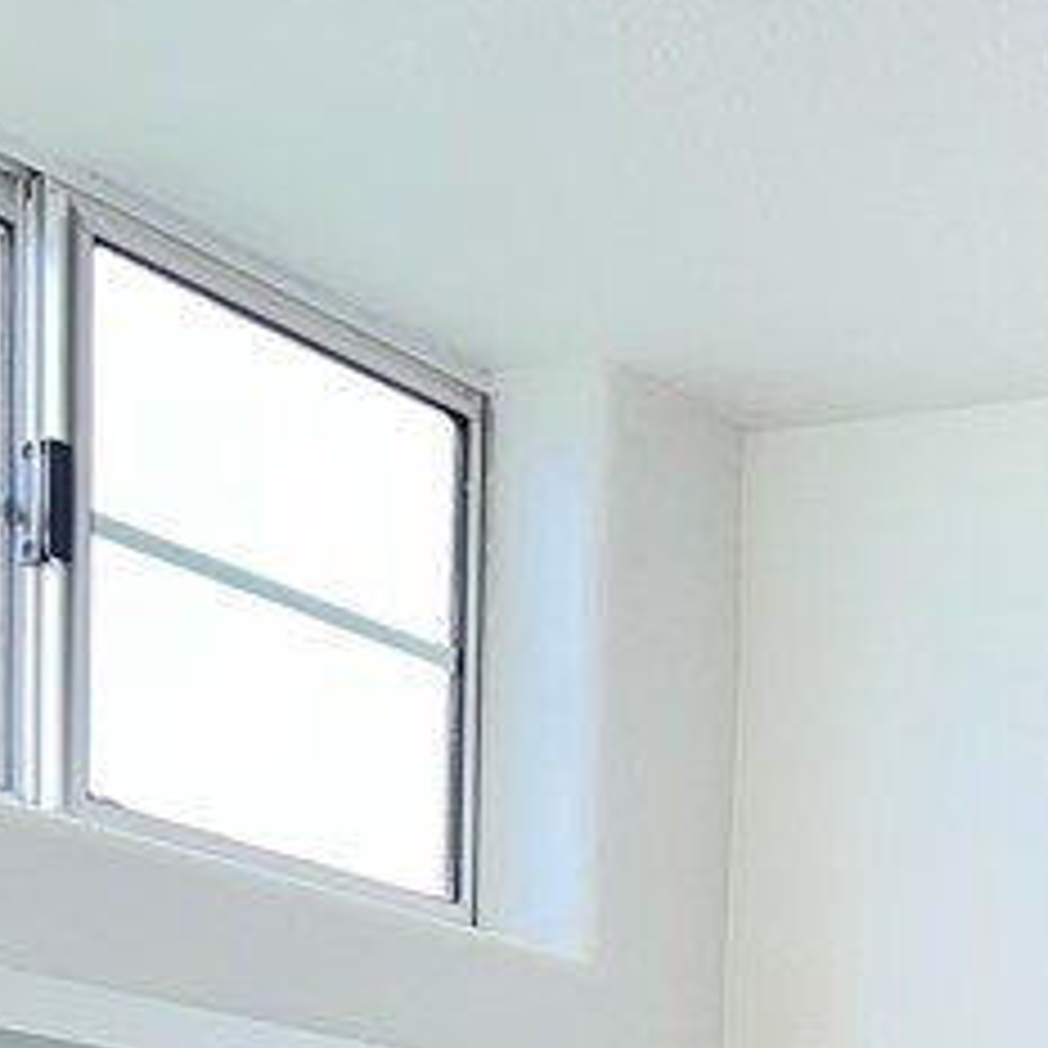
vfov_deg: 14.7
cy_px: 1984
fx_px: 3459
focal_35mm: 101
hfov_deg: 17.1
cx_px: 828
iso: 40
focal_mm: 5.7
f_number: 1.5
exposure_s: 1/180
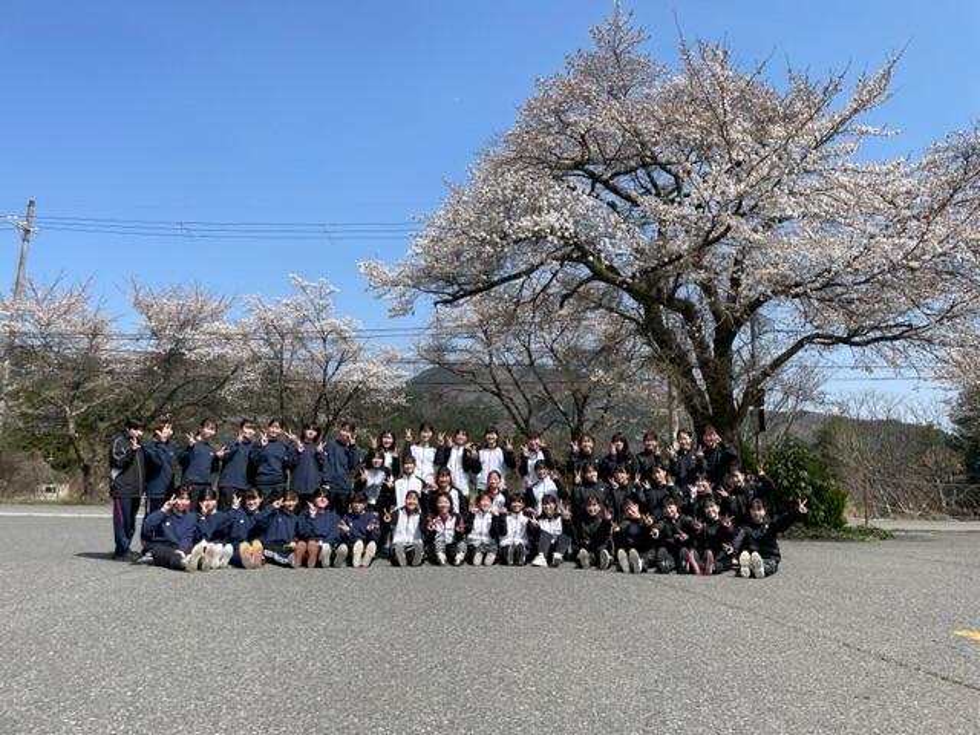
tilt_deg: +7.1
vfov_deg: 53.1
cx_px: 490
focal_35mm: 26
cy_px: 368
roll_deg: +0.5
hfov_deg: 67.3
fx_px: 736
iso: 32
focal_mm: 4.2
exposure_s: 1/3205
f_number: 1.6
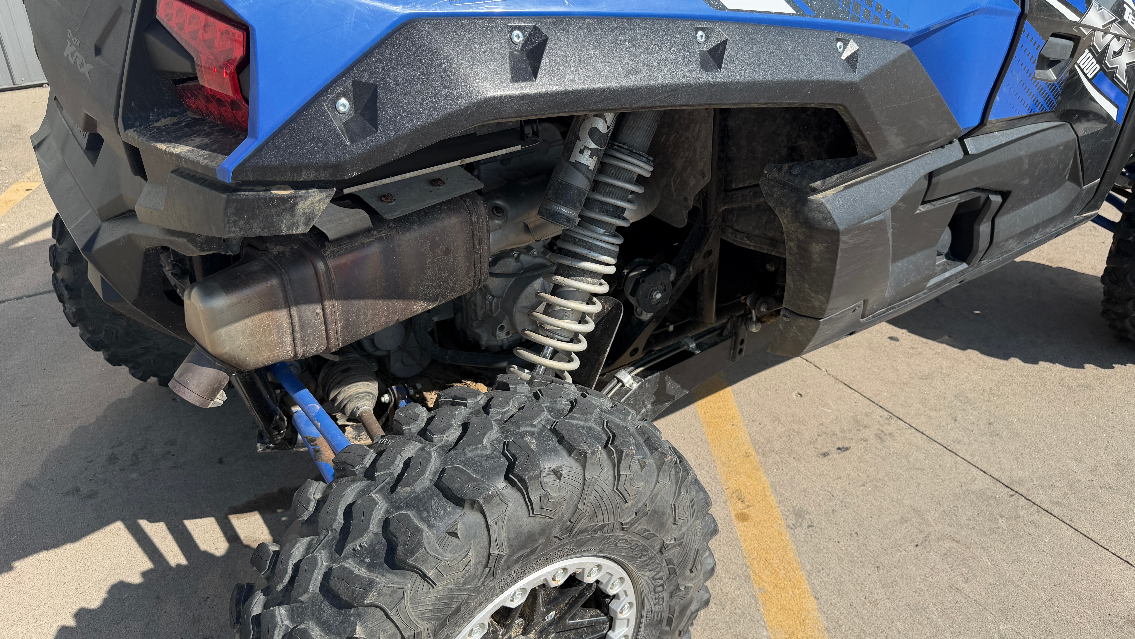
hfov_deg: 69.9
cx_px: 558
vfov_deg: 42.9
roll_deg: +0.3
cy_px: 298
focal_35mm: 27
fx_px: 813
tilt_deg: -30.0
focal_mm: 6.76
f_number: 1.78
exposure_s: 1/3425
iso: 80
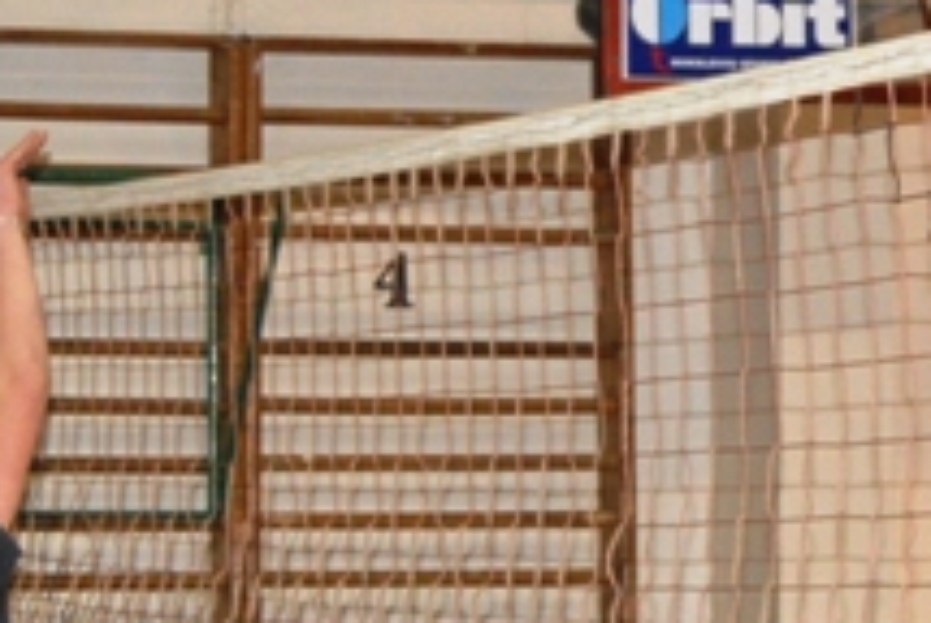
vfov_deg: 6.2
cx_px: 931
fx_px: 5775
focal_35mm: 223
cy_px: 292
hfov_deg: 9.2
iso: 800
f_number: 5
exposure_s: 1/200
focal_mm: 40
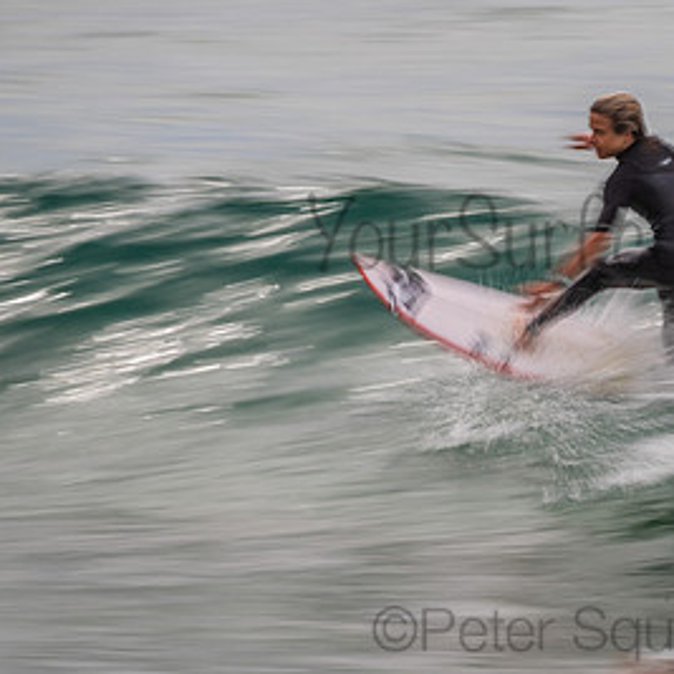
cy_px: 211
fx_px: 20354
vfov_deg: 1.9
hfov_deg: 1.9
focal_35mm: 924
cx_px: 568
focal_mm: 500
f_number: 16
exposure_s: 1/20
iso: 64
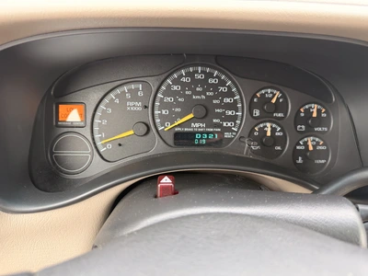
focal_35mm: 24
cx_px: 184
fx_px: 255
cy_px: 138
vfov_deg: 56.8
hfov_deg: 71.6
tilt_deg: -29.7
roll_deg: -0.9
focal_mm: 6.76
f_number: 1.78
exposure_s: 1/121
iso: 125
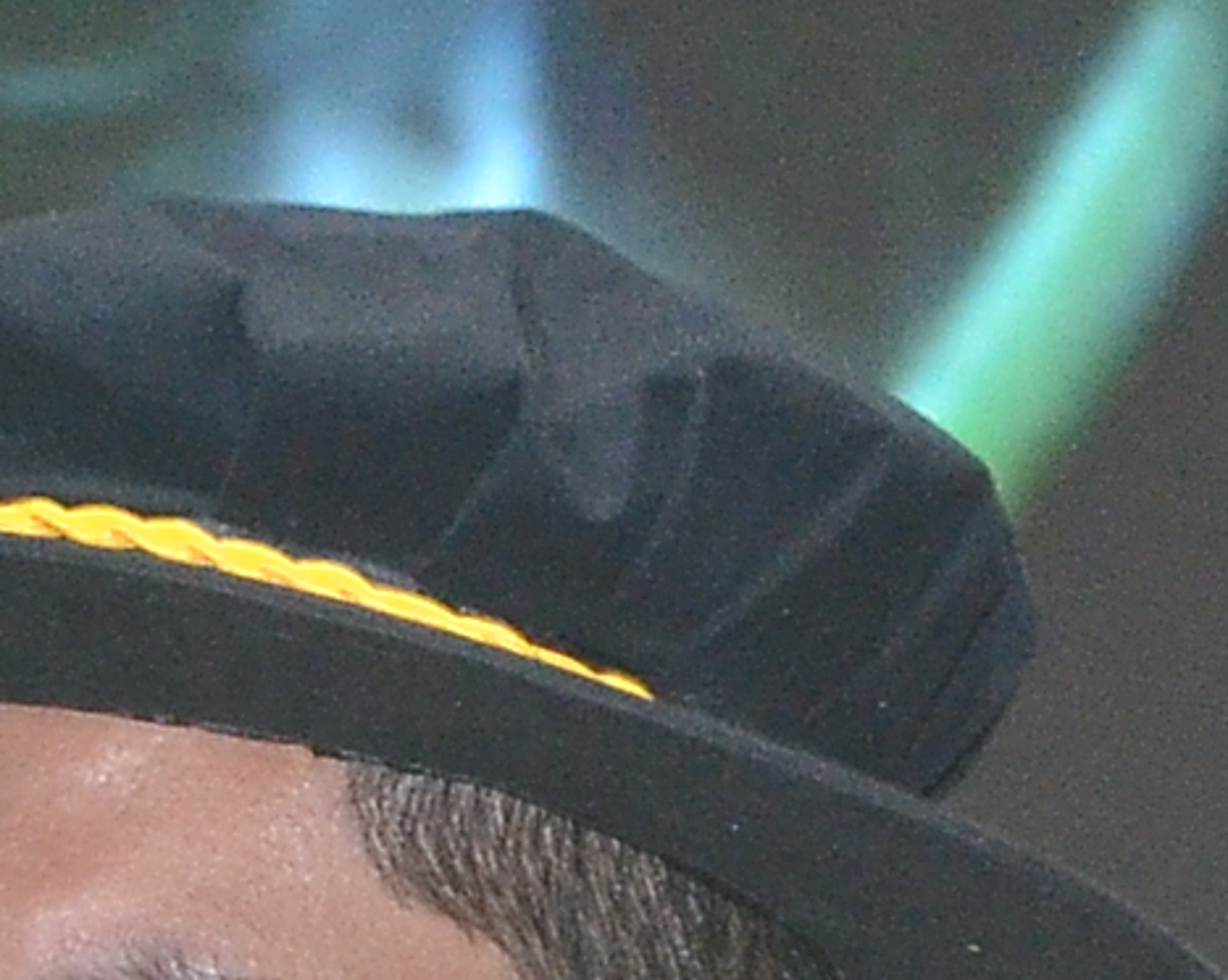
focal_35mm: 1024
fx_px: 37193
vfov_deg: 1.5
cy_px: 2202
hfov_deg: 1.9
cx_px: -847
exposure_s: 1/125
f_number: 5.6
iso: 1250
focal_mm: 92
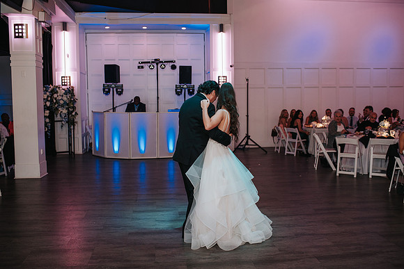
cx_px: 202
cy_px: 134
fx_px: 400
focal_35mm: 36
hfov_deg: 53.6
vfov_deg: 37.3
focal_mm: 35
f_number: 2.8
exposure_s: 1/200
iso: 1000
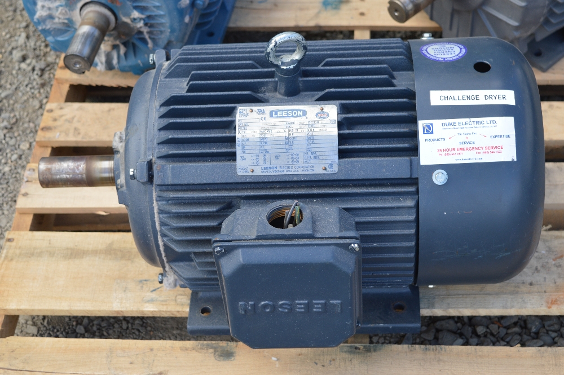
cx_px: 282
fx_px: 986
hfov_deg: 31.9
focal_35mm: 63
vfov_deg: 21.5
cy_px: 188
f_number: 5.6
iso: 160
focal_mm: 42
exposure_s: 1/125
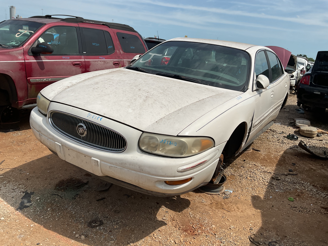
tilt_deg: -13.0
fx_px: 275
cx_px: 164
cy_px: 123
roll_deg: -5.7
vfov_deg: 48.2
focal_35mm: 29
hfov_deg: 61.7
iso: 16
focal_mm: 3
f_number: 1.8
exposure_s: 1/3788
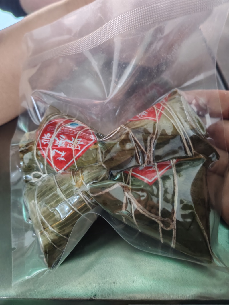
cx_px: 114
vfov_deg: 65.3
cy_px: 152
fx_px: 238
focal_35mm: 27
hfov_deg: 51.3
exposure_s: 1/20
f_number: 1.95
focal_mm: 5.52
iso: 1000
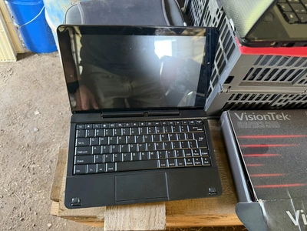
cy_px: 116
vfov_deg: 56.8
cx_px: 154
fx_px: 213
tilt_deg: -59.0
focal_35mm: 24
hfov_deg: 71.6
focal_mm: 6.76
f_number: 1.78
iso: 500
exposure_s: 1/60
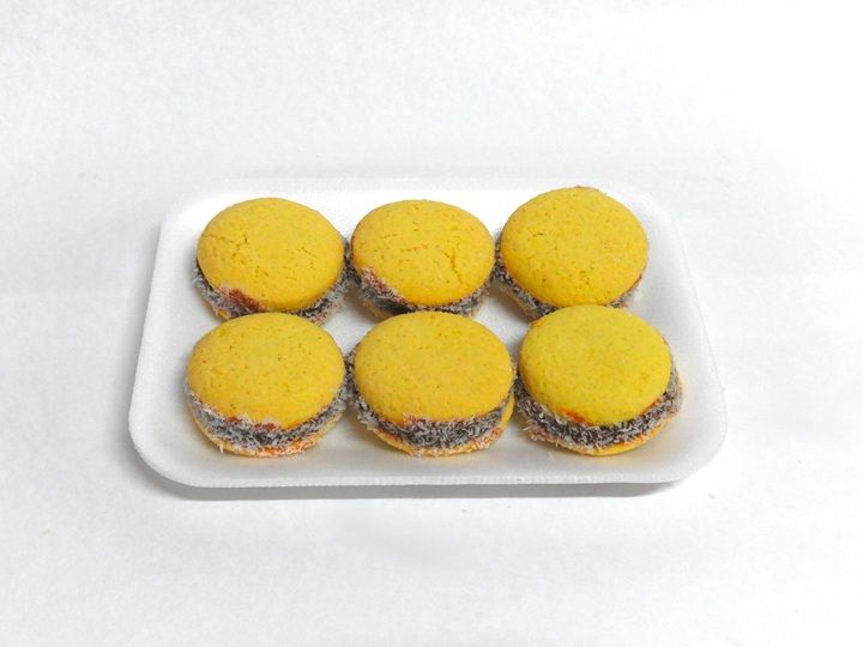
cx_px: 432
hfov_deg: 46.8
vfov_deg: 36.0
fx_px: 997
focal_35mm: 40
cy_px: 324
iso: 400
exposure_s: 1/13
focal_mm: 7.2
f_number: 5.3
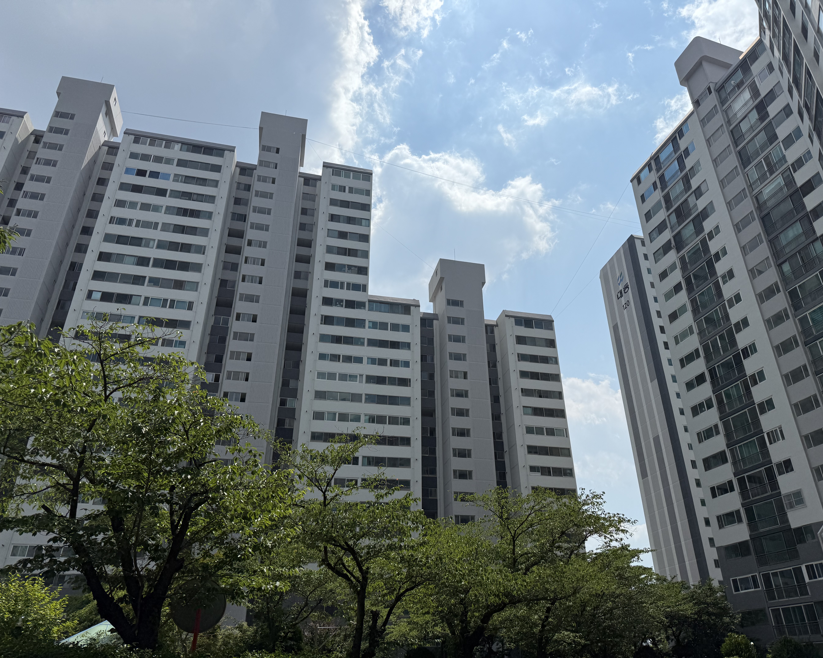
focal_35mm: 25
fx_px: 609
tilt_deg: +29.0
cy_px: 329
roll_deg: +1.1
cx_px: 438
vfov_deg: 56.8
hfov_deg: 68.0
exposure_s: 1/22727
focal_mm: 6.76
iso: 64
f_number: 1.78
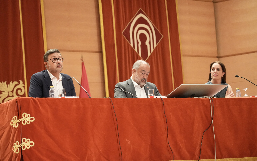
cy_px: 84
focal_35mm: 104
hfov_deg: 20.0
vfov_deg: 12.6
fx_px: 728
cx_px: 128
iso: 10000
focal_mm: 101
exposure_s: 1/160
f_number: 4.5
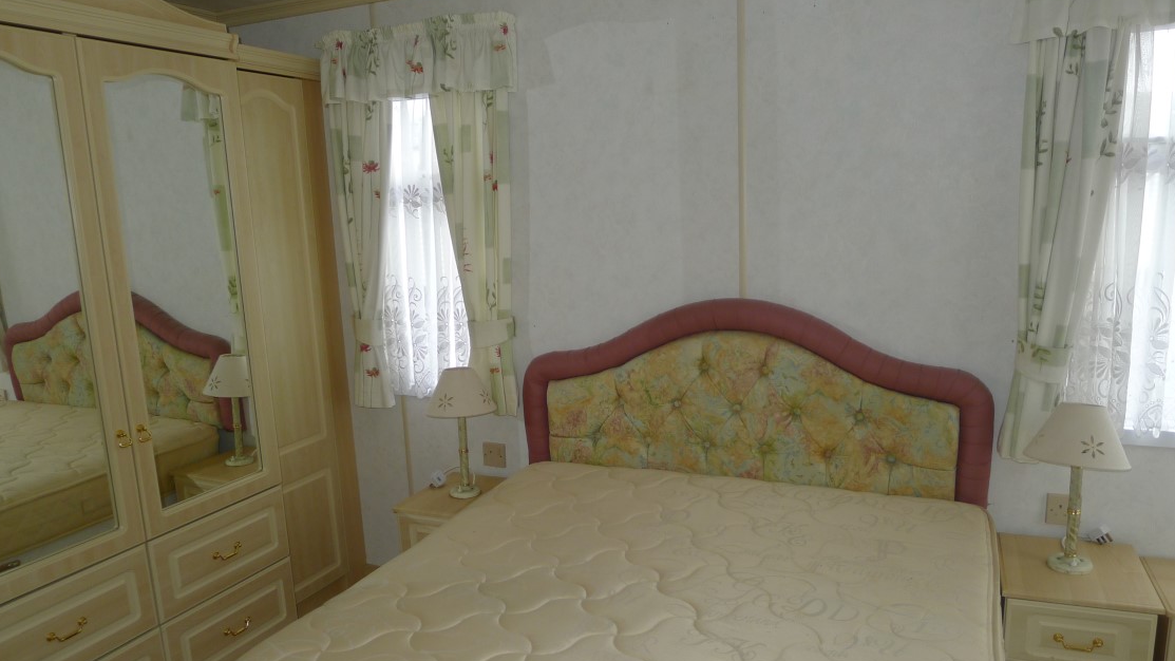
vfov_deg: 44.3
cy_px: 379
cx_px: 591
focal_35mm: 26
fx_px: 810
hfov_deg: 71.9
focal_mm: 5.1
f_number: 2
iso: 100
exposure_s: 1/60
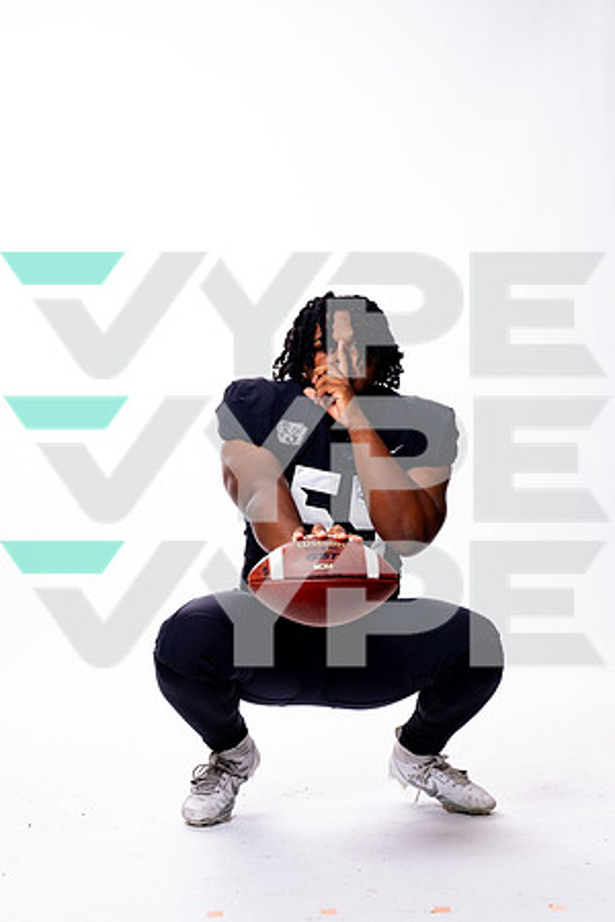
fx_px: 1794
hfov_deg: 19.5
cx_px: 308
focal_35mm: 70
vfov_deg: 28.8
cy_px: 461
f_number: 8
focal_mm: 70
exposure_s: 1/250
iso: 400
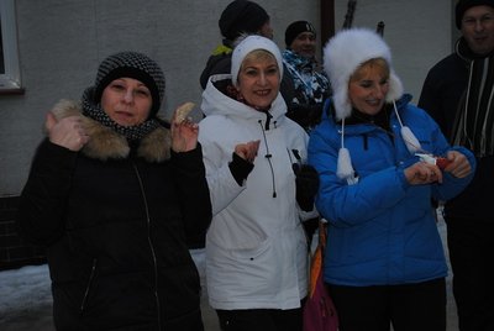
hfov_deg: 41.1
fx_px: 660
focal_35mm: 48
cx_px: 247
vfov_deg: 28.2
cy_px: 166
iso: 200
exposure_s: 1/60
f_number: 4.8
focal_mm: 32
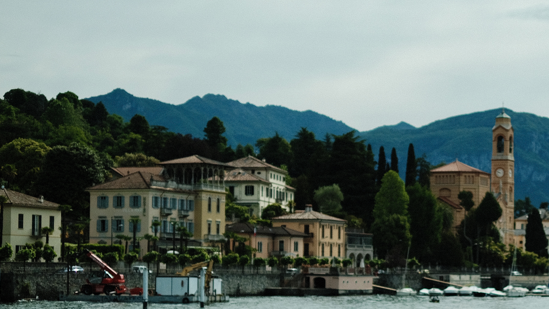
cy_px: 236
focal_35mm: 92
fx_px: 1339
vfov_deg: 13.1
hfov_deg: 22.8
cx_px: 446
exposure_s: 1/28000
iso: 400
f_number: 1.4
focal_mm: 35
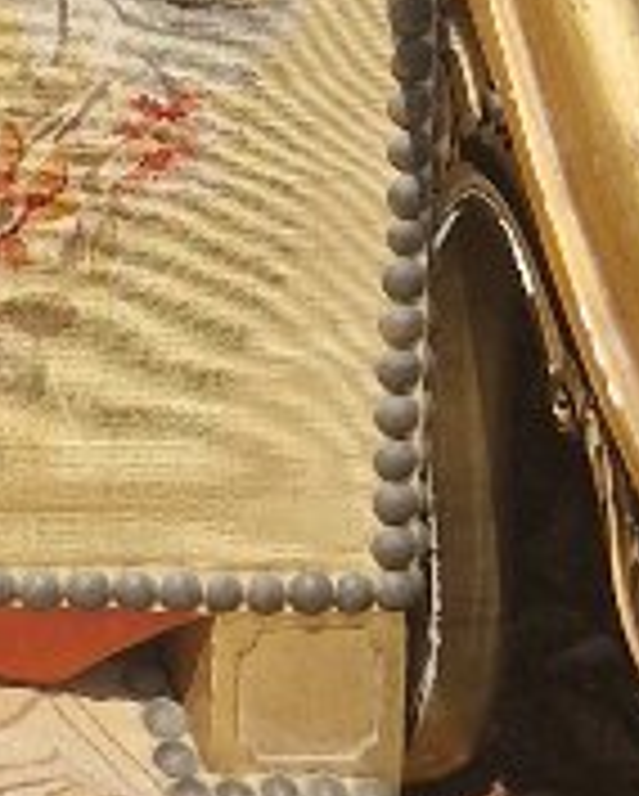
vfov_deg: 11.4
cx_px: -801
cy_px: -792
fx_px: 3587
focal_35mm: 152
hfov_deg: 9.3
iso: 50
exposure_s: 1/2320
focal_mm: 5.4
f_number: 1.8
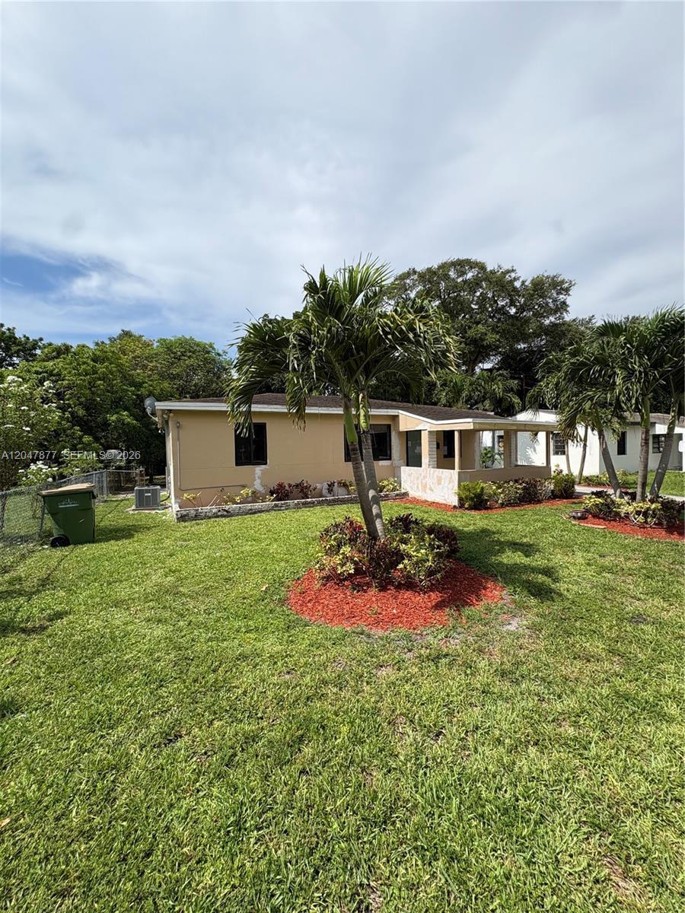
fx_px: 369
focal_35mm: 14
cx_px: 342
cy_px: 456
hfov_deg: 85.7
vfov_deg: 102.1
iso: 50
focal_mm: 2.22
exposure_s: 1/1672
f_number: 2.2
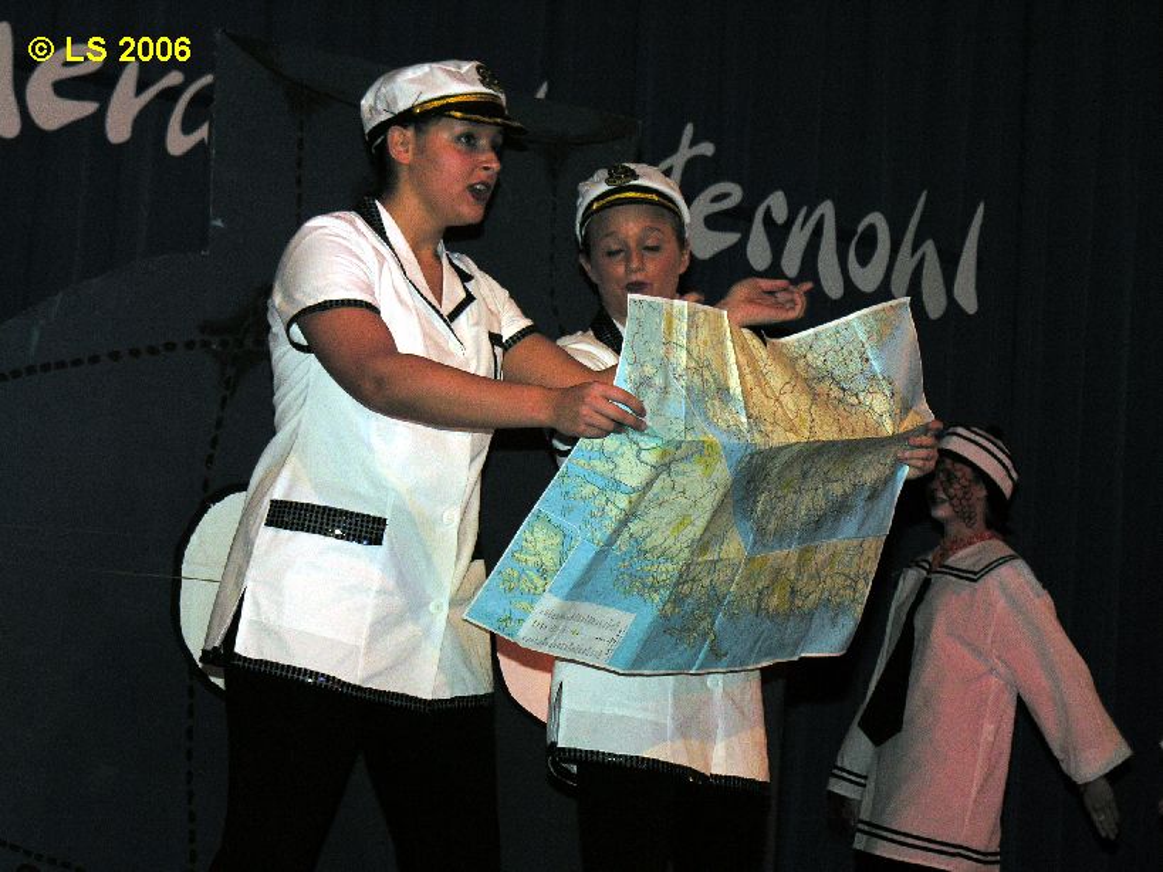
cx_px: 582
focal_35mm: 127
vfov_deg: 11.7
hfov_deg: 15.5
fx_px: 4266
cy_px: 436
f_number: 4.3
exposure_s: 1/120
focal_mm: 32.4
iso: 100
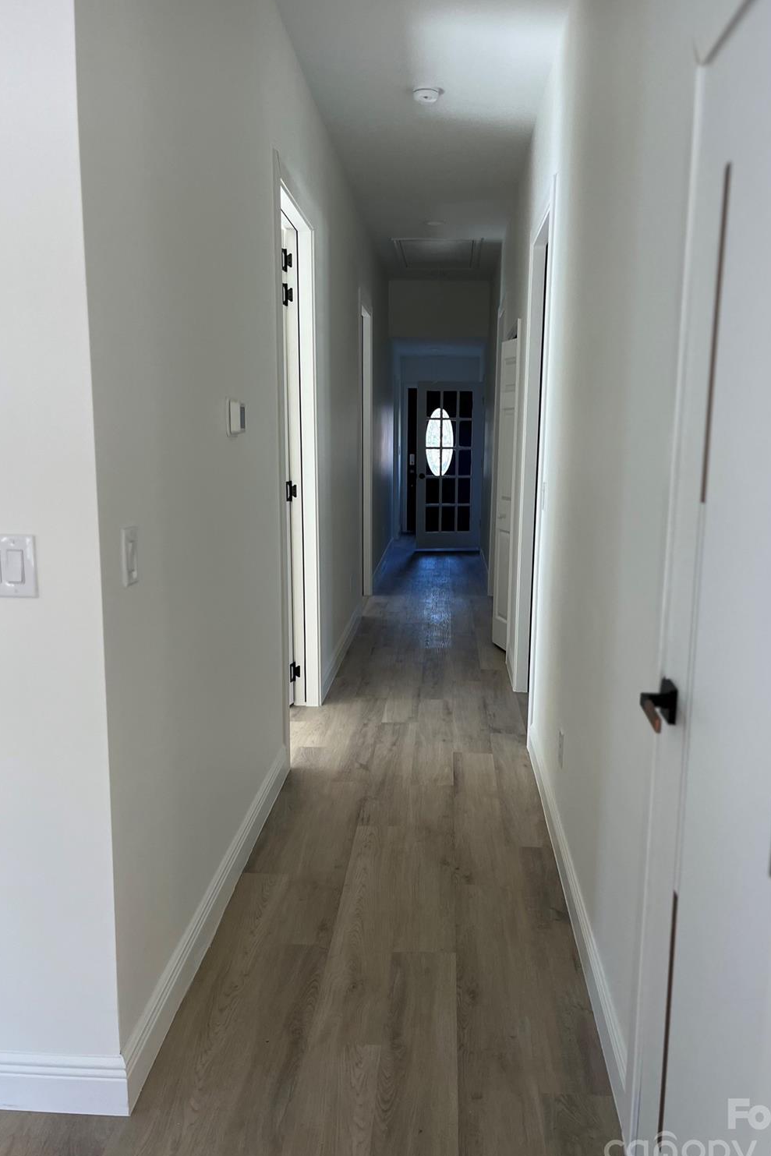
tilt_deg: -7.8
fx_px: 899
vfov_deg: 65.5
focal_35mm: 28
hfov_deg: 46.4
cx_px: 419
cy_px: 586
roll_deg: -1.1
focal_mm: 5.1
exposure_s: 1/120
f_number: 1.6
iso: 100
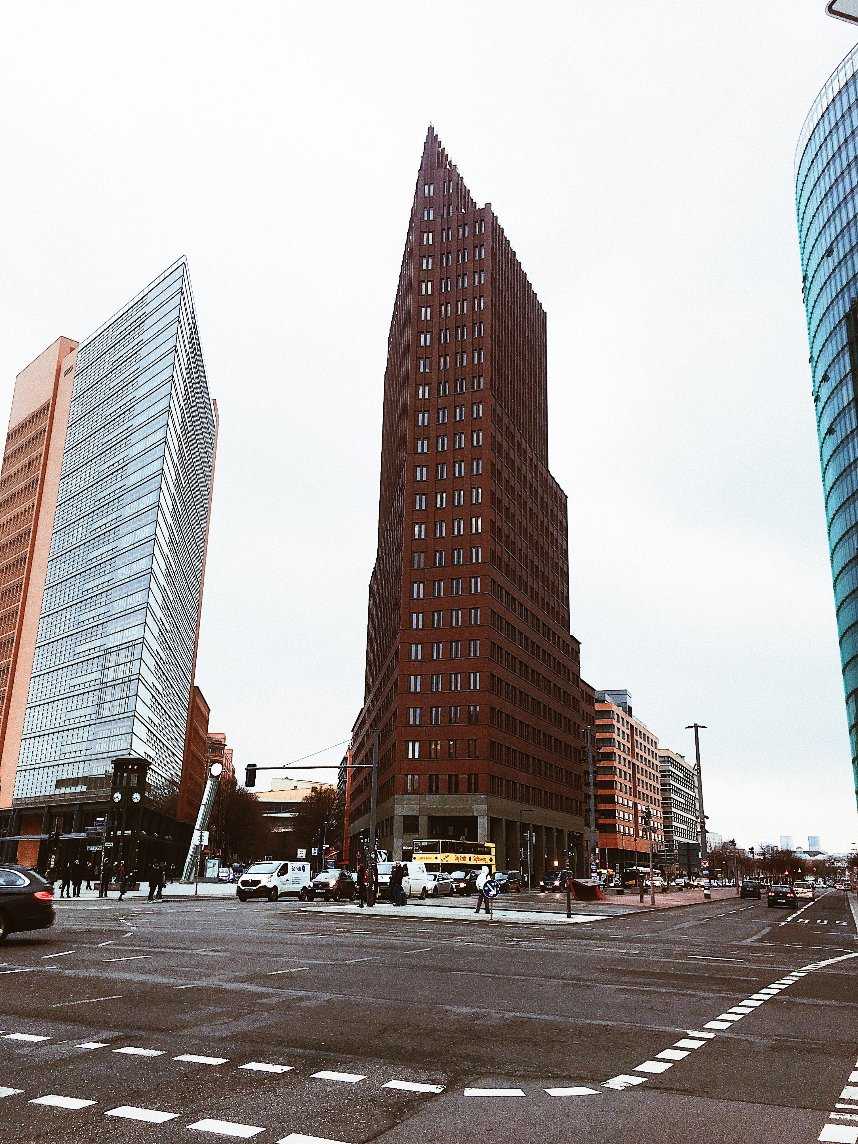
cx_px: 429
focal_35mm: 29
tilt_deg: +15.8
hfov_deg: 48.2
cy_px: 572
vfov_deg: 61.7
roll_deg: -1.5
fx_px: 958
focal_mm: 4.15
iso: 25
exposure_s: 1/115
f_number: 2.2
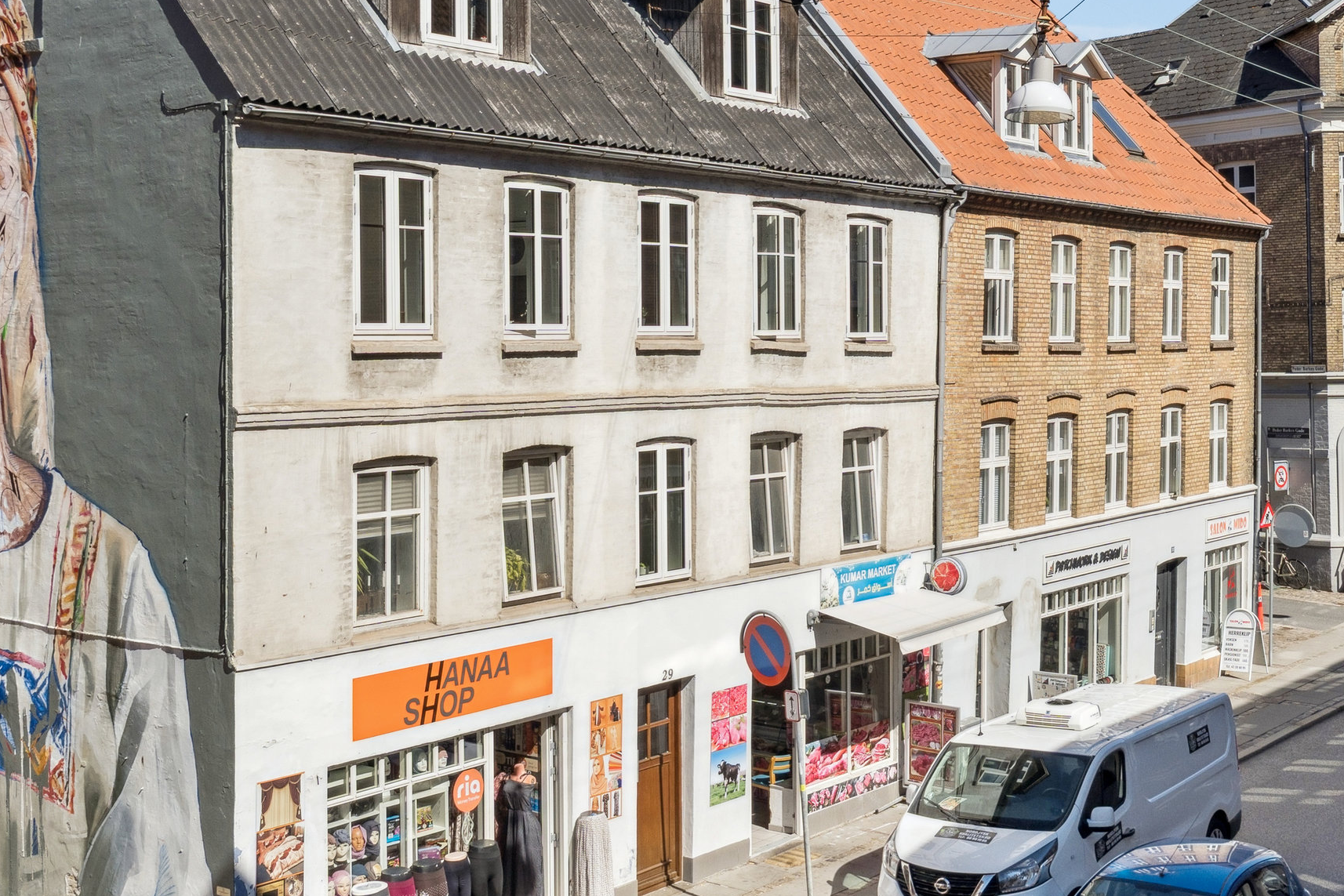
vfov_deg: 27.0
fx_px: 1862
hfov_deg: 39.7
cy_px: 373
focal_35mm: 50
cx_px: 735
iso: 200
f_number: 8
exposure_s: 1/800
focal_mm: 19
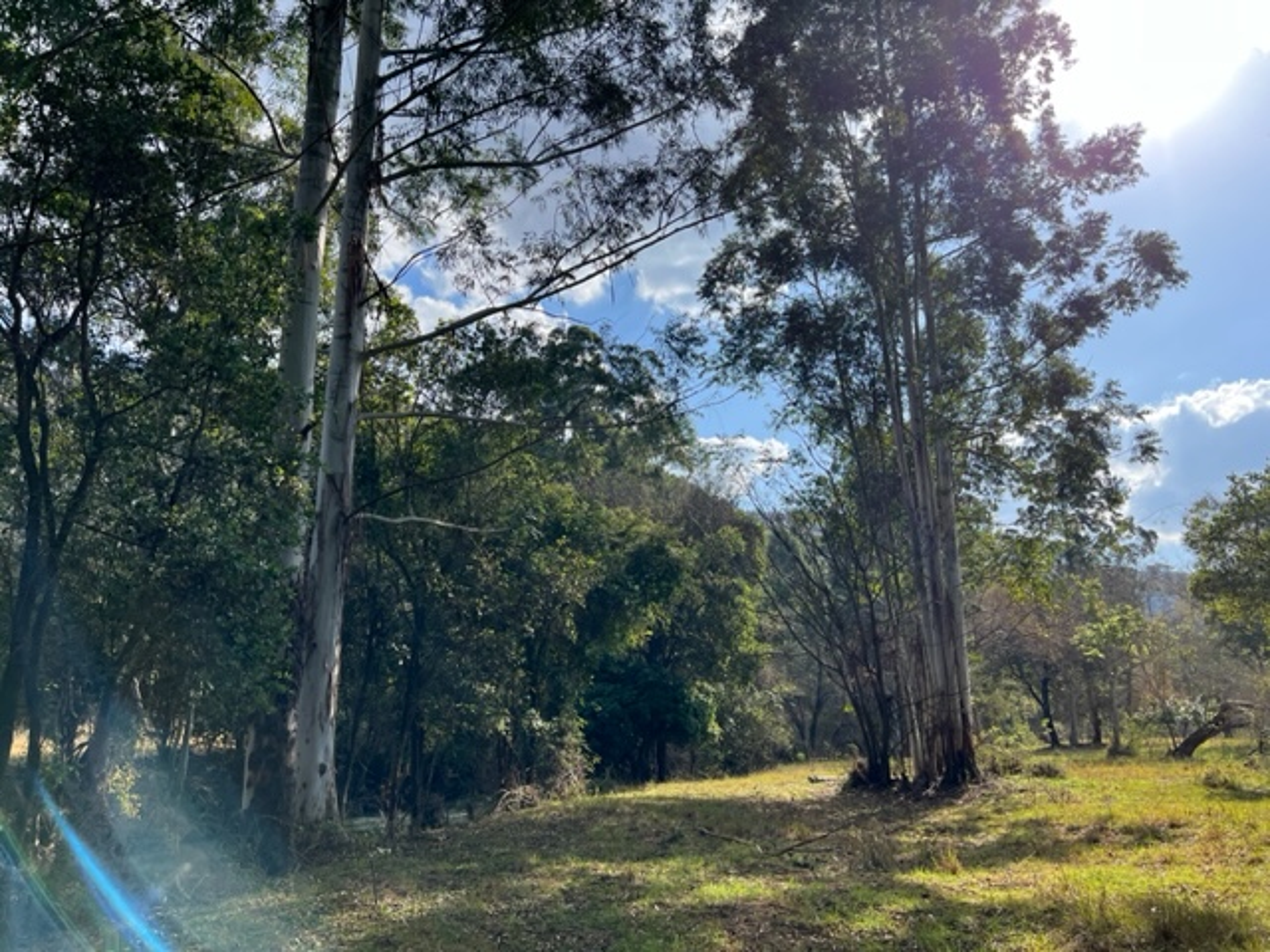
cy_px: 476
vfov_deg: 53.1
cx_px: 635
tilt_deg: +14.5
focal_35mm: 26
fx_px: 954
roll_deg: +1.2
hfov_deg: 67.3
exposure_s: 1/2841
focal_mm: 5.7
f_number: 1.5
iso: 50
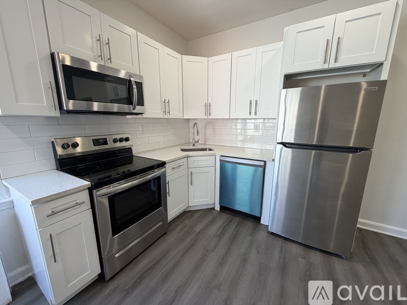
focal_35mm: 14
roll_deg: +0.2
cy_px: 152
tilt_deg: -12.1
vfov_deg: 85.7
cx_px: 204
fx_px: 165
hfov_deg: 102.1
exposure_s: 1/120
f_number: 2.2
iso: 100
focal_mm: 2.22
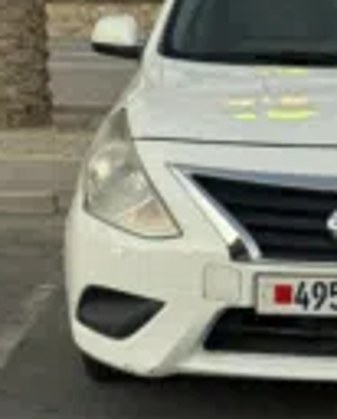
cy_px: 62
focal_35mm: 146
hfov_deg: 10.5
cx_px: 327
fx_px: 1814
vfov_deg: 13.1
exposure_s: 1/50
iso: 80
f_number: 1.78
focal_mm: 6.76
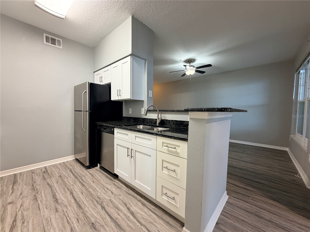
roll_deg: -1.2
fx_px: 125
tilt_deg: -2.6
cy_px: 116
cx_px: 155
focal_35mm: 14
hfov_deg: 102.1
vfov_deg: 85.7
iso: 320
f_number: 2.2
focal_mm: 2.22
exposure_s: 1/60
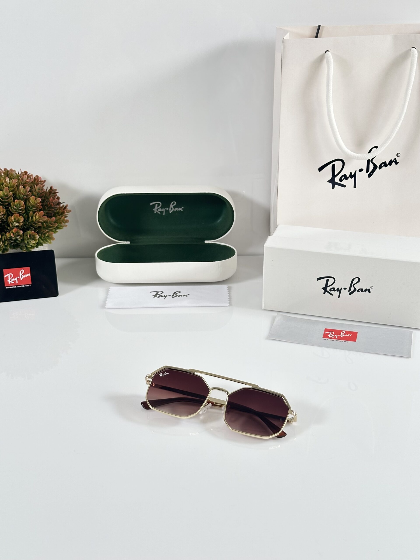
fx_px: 777
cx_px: 210
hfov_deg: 30.3
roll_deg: +0.3
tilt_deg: -26.6
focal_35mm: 48
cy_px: 280
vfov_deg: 39.7
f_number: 1.78
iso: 80
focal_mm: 6.86
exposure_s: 1/113
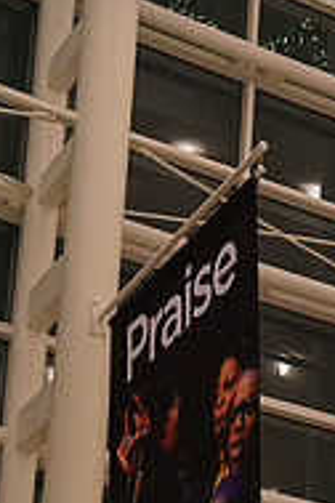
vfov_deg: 16.1
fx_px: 1731
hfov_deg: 11.1
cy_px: 548
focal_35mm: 124
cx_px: 194
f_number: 3.2
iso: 3200
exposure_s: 1/200
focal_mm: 52
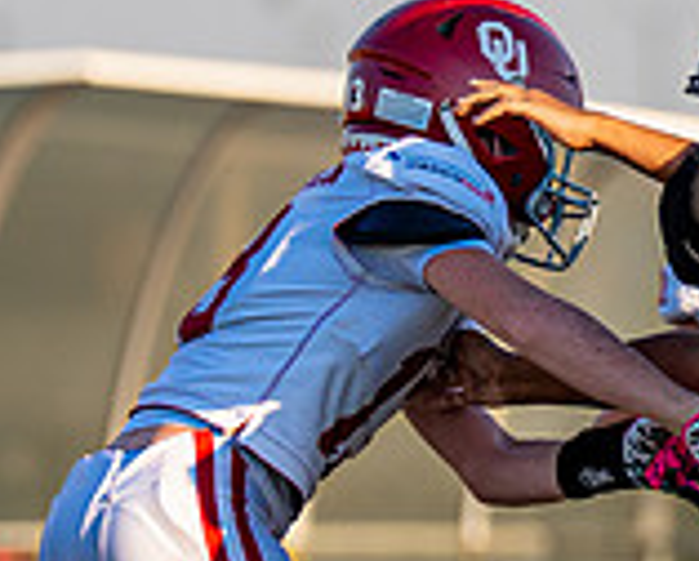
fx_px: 27052
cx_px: 1310
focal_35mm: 1306
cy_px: 244
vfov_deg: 1.2
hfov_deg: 1.5
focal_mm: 200
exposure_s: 1/1250
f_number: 2.8
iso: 100
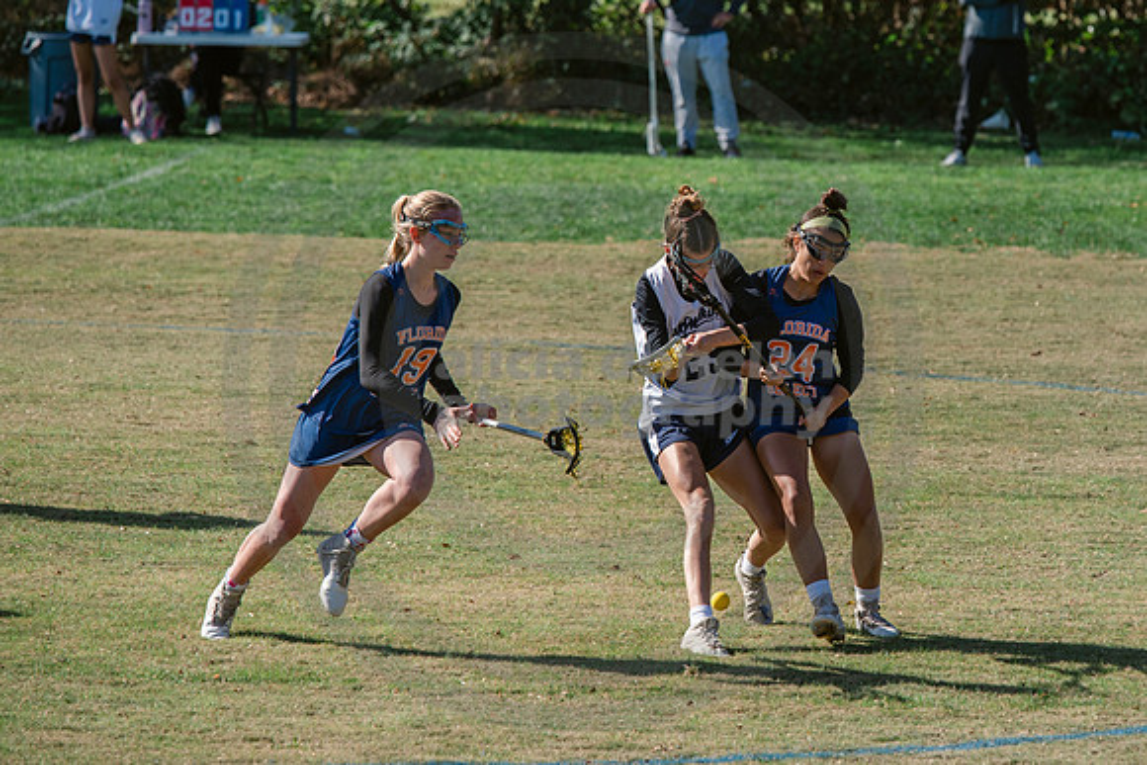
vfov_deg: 5.0
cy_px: 242
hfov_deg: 7.5
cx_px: 784
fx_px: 8712
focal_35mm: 273
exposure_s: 1/1600
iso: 250
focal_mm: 200
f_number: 5
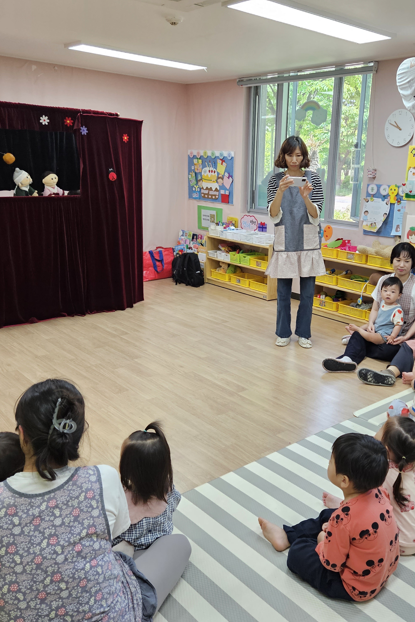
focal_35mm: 32
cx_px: 264
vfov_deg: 58.7
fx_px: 553
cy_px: 311
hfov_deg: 40.8
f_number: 1.8
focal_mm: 5.4
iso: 200
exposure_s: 1/180
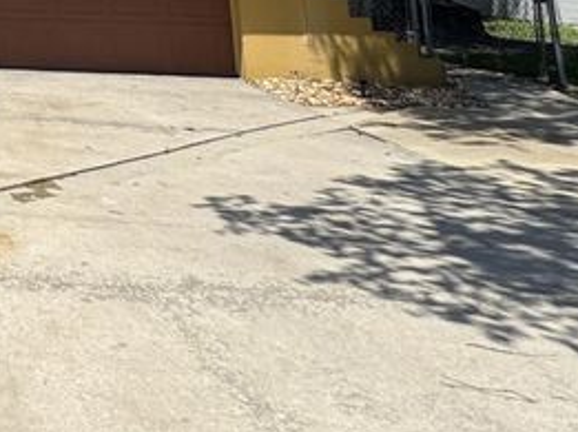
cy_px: -230
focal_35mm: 55
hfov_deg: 25.5
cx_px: -308
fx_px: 917
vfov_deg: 21.7
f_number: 2.2
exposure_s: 1/1789
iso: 50
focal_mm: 2.22
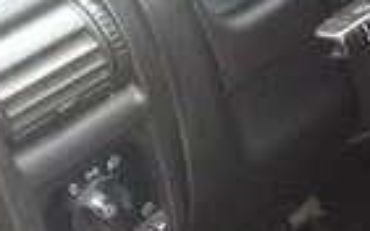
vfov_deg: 8.5
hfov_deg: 12.1
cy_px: 75
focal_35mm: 154
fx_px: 1552
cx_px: 745
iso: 64
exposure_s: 1/33
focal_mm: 3.3
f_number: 2.2
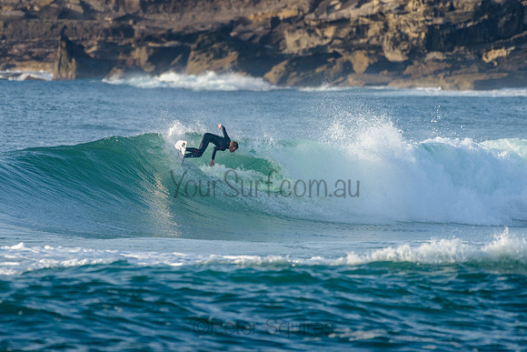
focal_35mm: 613
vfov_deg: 2.2
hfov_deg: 3.4
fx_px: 8977
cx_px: 207
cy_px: 139
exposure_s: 1/2000
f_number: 5.6
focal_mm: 500
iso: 450
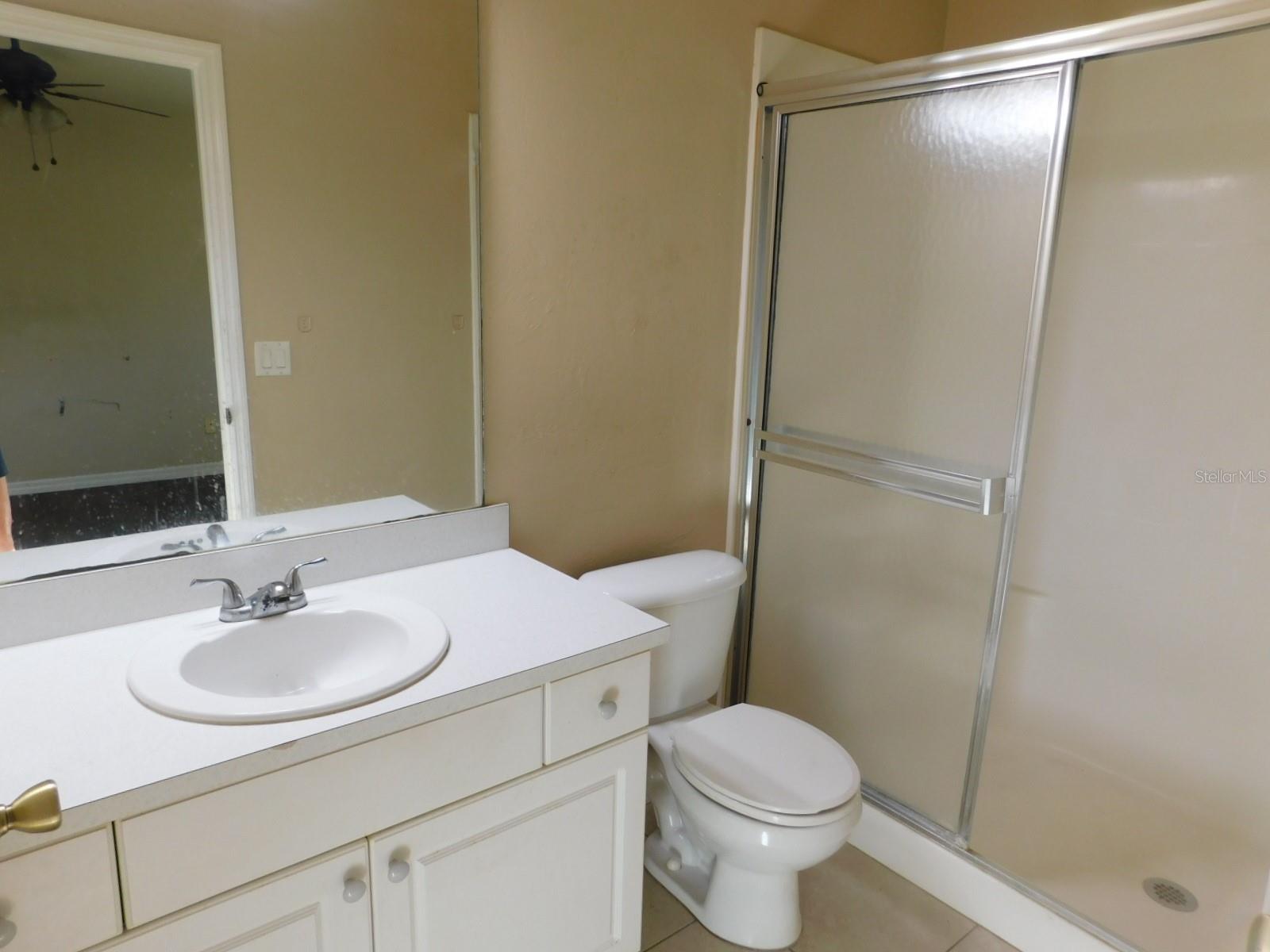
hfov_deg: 73.9
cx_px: 635
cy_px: 476
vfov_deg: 58.9
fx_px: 844
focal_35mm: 23
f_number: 3
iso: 125
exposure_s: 1/60
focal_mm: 4
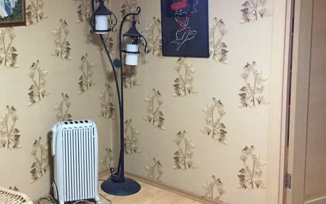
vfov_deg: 27.6
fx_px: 409
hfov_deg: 42.4
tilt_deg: -6.3
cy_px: 54
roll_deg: +0.3
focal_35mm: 46
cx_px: 90
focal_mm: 4.15
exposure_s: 1/17
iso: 250
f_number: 2.2
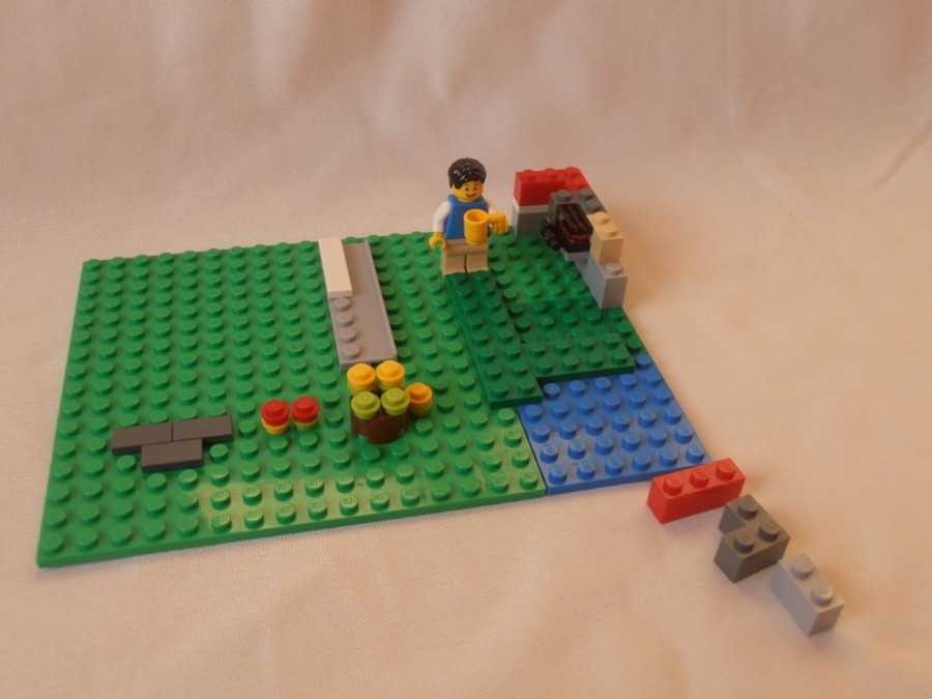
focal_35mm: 37
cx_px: 466
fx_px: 996
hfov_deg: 50.1
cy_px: 350
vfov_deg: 38.7
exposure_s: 1/40
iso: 80
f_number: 3.9
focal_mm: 6.61
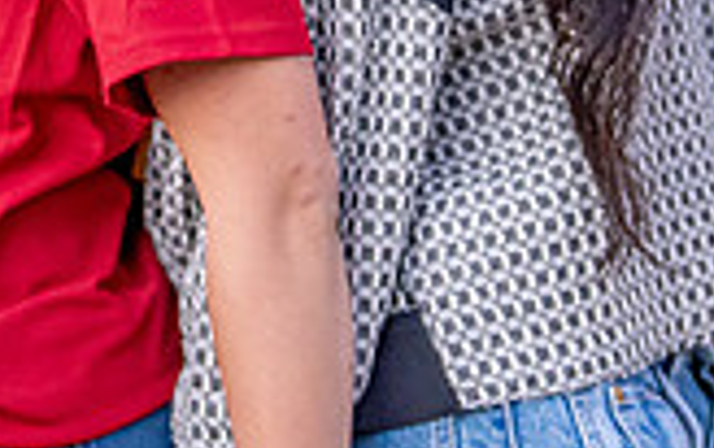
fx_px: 4345
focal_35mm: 223
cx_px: 251
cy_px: -261
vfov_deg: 5.8
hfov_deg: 9.4
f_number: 1.2
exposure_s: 1/400
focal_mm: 50
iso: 1600
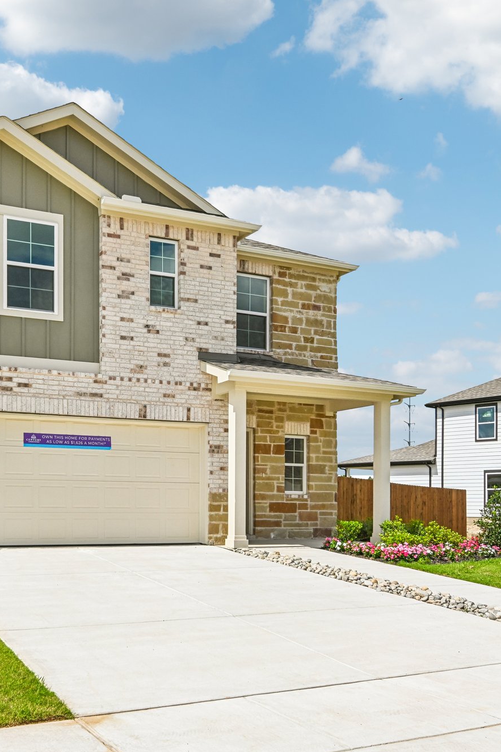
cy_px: 369
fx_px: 710
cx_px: 153
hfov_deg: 38.3
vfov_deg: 55.8
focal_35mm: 34
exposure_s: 1/2500
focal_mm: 22
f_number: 8
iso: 400
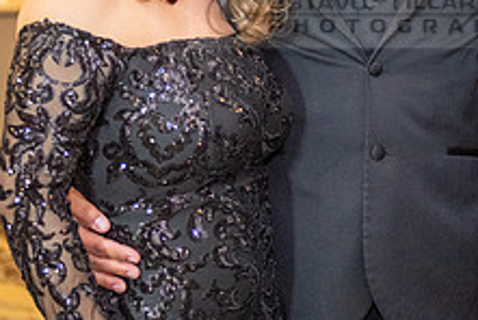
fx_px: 1994
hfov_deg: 13.6
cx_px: 376
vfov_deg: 9.1
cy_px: -3
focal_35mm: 150
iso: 1600
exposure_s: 1/160
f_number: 2.8
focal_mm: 48
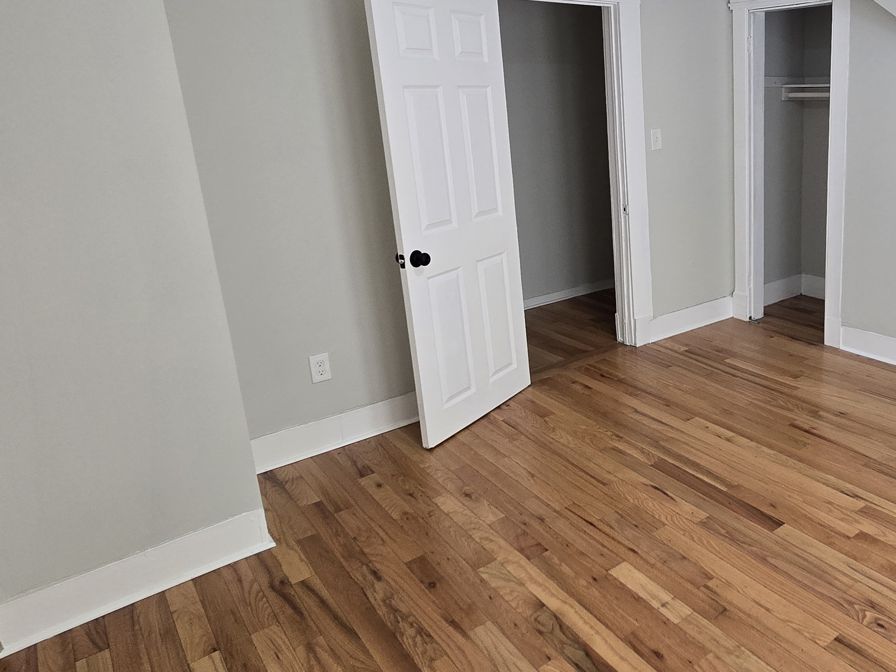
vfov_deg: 54.5
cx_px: 695
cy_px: 274
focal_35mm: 25
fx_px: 647
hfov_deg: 64.3
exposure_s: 1/60
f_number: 2.2
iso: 125
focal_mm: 2.2
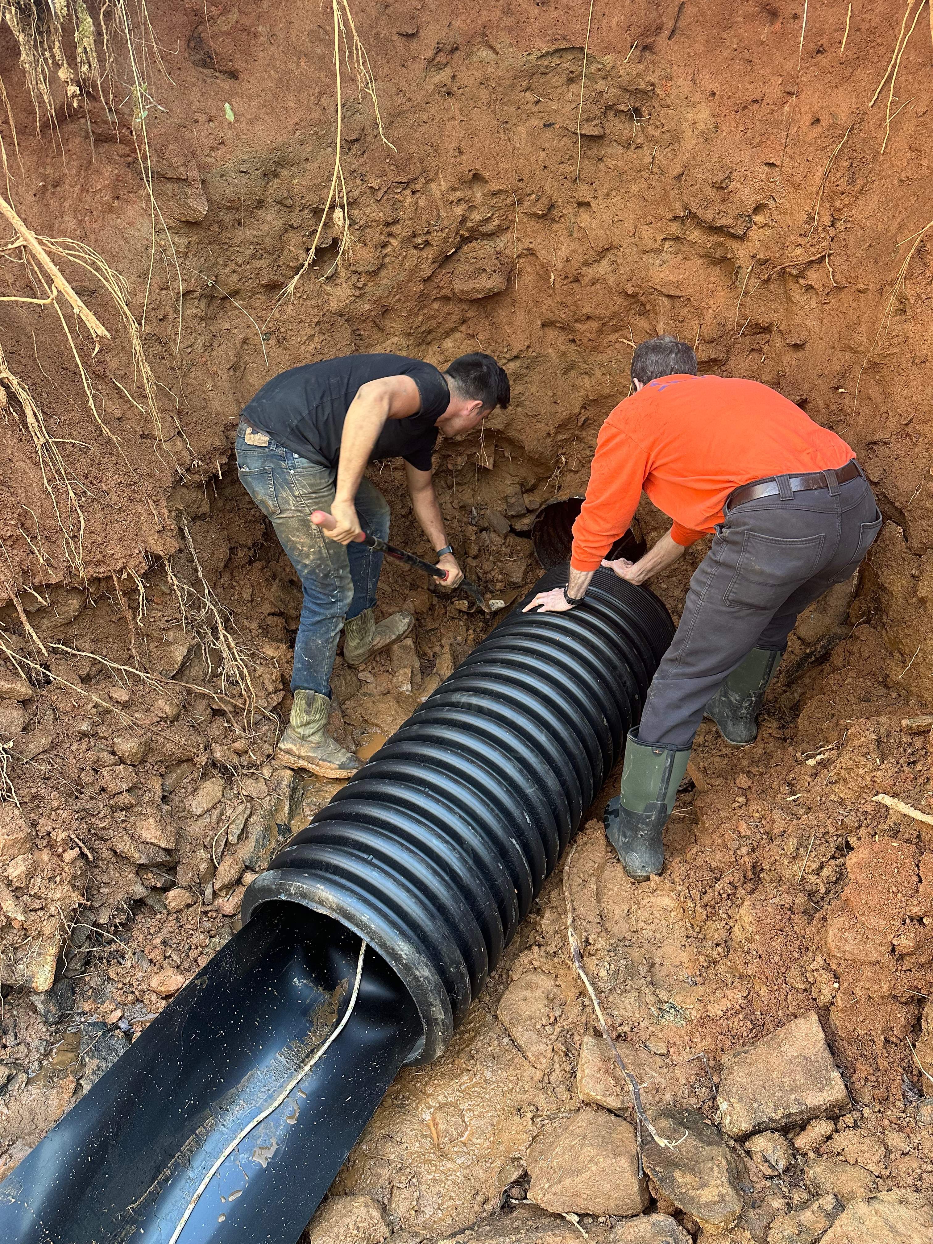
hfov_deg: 56.8
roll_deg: -0.3
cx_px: 466
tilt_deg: -31.6
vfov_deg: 71.6
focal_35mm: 24
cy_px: 622
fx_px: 862
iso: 250
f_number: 1.78
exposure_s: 1/105
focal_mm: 6.86
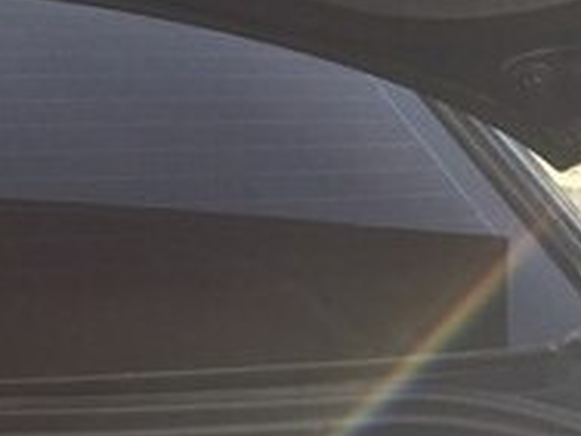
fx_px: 1712
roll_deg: +0.1
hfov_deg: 16.5
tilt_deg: -10.5
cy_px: -2
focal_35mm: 102
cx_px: -417
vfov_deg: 14.3
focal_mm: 4.15
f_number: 2.2
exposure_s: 1/807
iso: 32
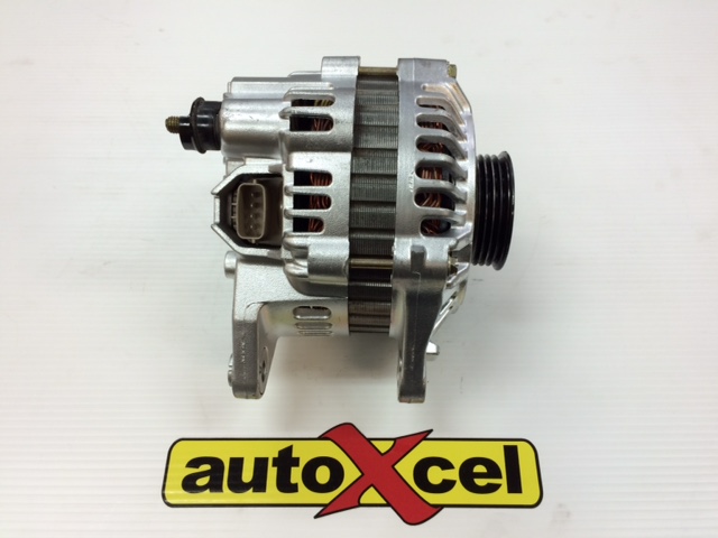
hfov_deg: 61.7
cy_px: 269
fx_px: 602
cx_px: 359
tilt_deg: -59.5
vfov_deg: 48.2
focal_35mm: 29
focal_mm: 4.15
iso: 40
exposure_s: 1/33
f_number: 2.2
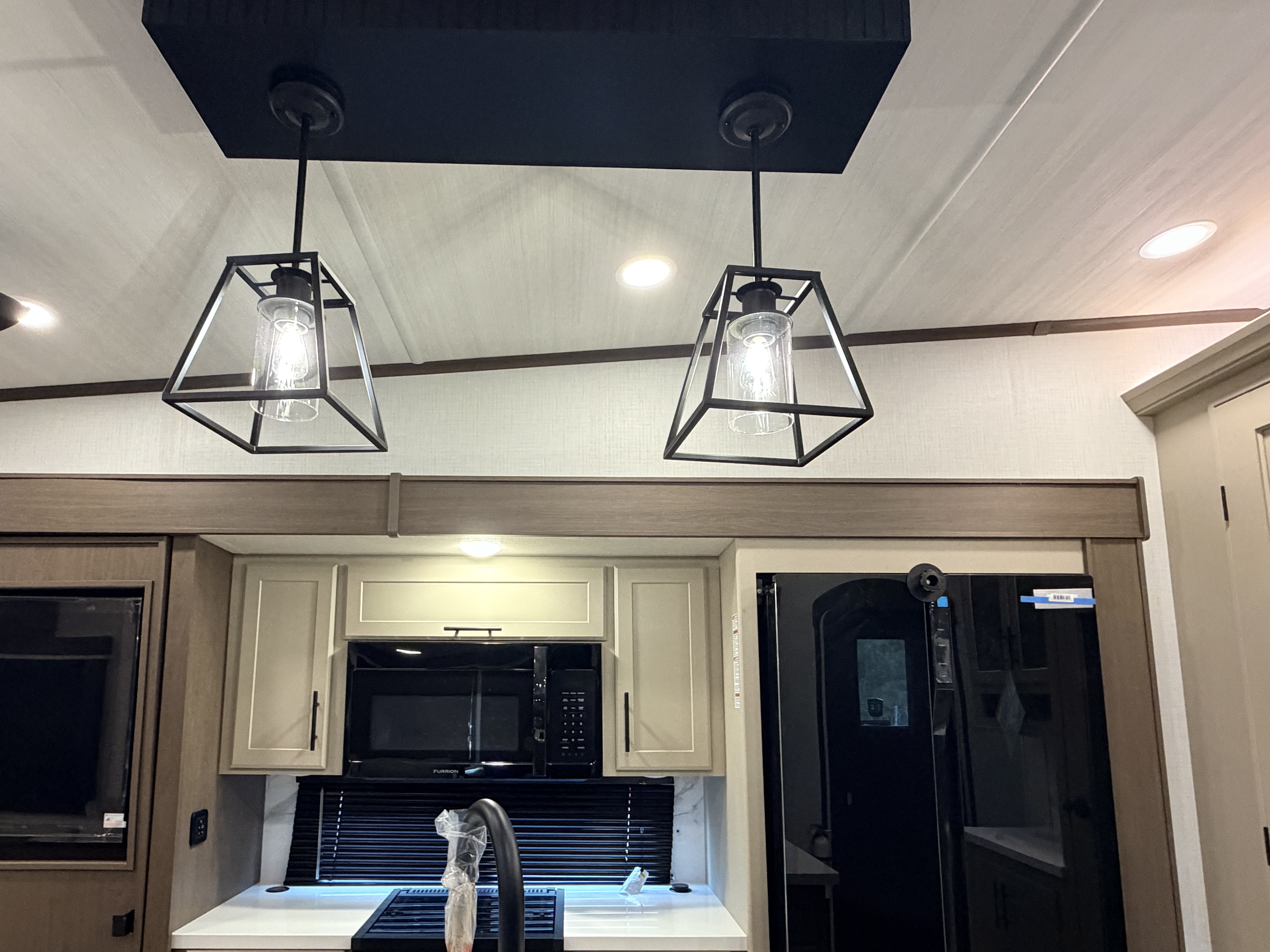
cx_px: 573
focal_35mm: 21
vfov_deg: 62.6
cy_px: 594
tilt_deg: +8.5
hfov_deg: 78.8
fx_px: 770
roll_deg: +0.6
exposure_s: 1/46
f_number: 2.2
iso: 400
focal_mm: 2.22
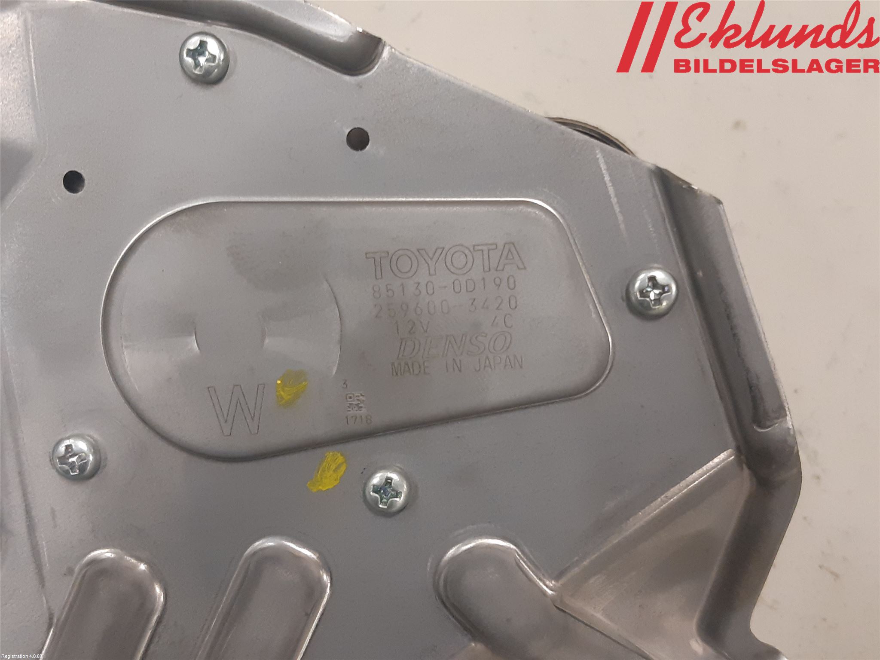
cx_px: 440
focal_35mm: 26
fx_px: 661
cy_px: 330
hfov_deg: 67.3
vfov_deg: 53.1
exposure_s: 1/50
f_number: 1.7
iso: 200
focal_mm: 3.93
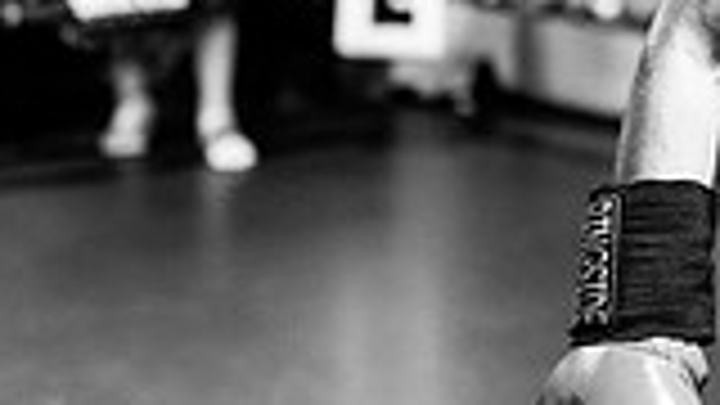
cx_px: 860
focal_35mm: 190
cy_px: -110
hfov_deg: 11.1
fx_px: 3627
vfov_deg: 6.3
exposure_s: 1/800
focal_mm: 50
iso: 4000
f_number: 2
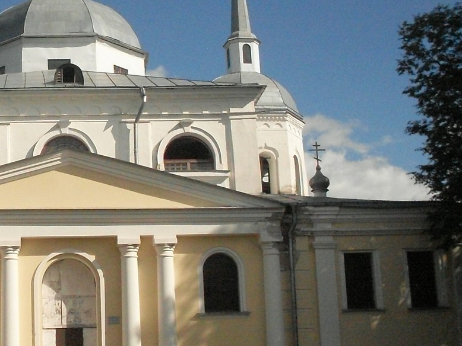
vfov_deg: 21.0
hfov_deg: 26.8
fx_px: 935
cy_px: 174
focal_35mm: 70
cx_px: 50
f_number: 8.4
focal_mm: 6.3
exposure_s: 1/1500
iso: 400
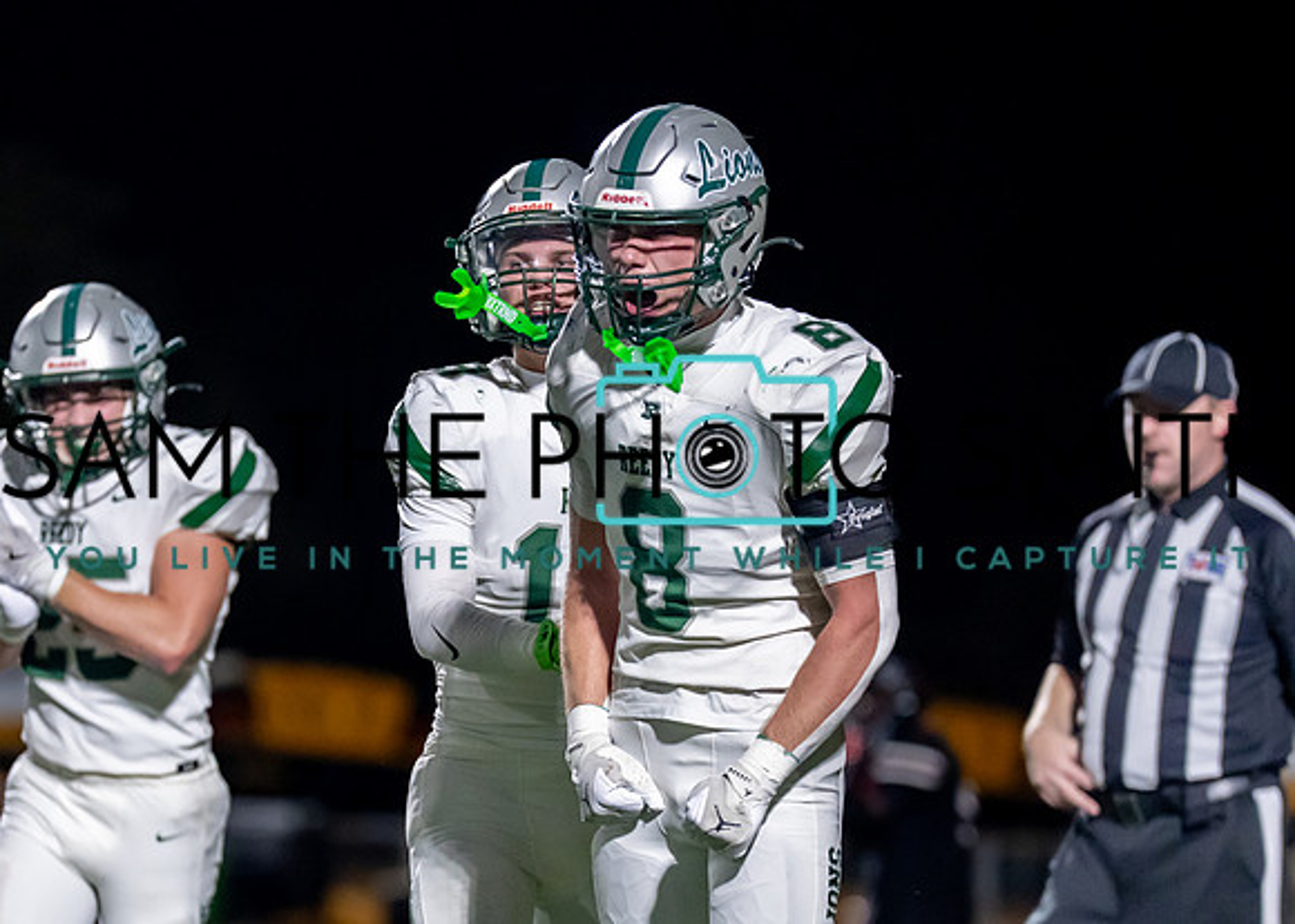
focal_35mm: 390
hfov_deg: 5.2
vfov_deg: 3.7
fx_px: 14327
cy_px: 728
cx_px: 598
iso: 3200
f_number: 2.8
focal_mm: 200
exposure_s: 1/1250
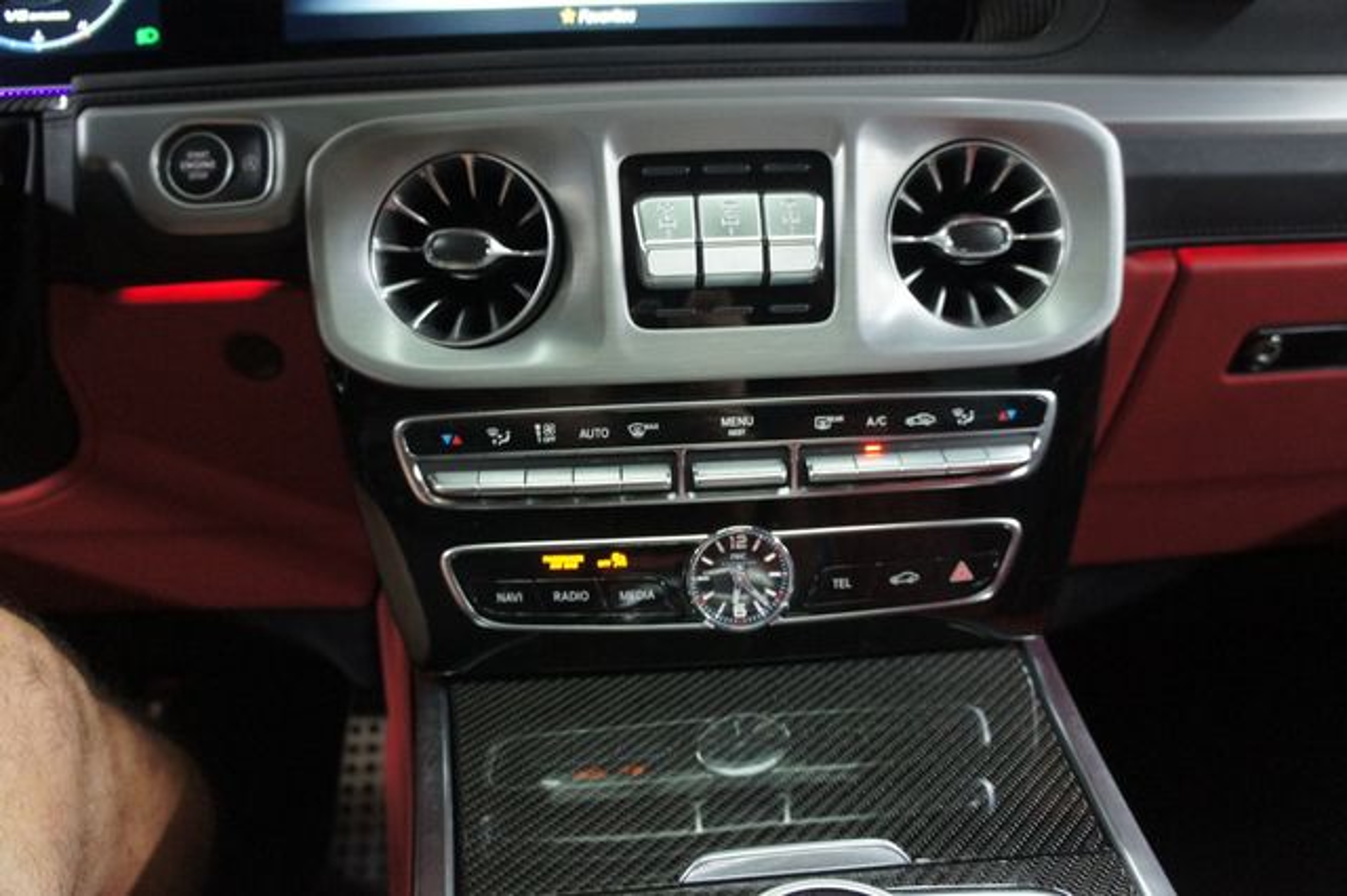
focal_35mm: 27
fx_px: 1010
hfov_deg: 67.4
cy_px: 448
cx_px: 674
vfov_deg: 47.9
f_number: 3.5
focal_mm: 18
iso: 1600
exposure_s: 1/20
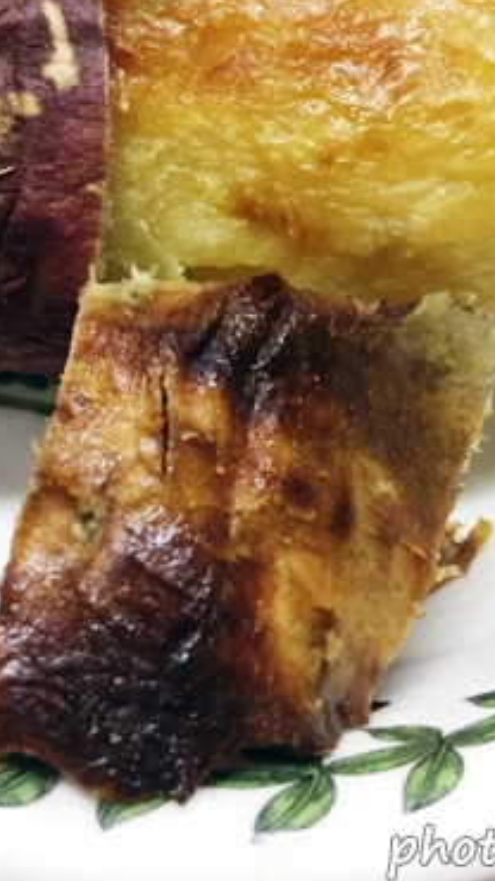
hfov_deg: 18.8
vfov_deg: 31.3
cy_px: 83
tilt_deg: -53.6
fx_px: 1494
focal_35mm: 64
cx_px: 163
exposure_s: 1/30
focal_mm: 4.15
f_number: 2.2
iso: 100
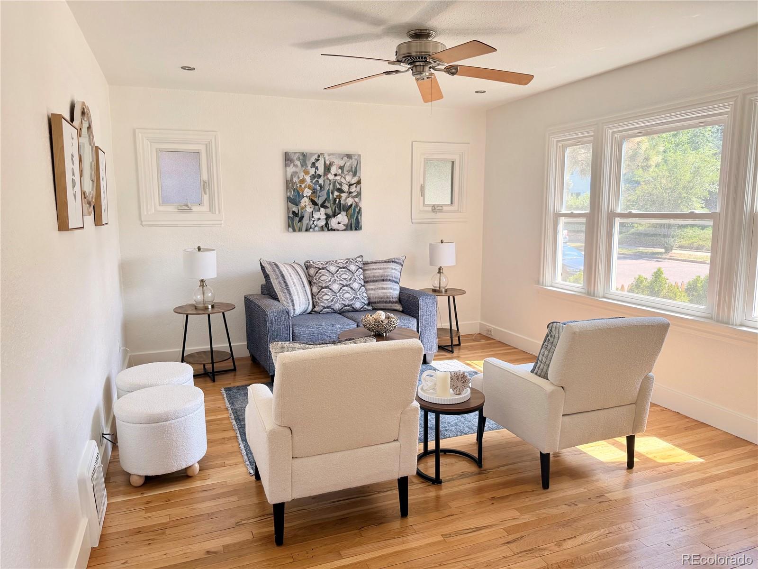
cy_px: 284
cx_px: 379
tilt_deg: -8.5
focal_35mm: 24
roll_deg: +0.9
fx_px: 526
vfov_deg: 56.8
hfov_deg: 71.6
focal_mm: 6.76
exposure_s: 1/215
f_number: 1.78
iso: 125
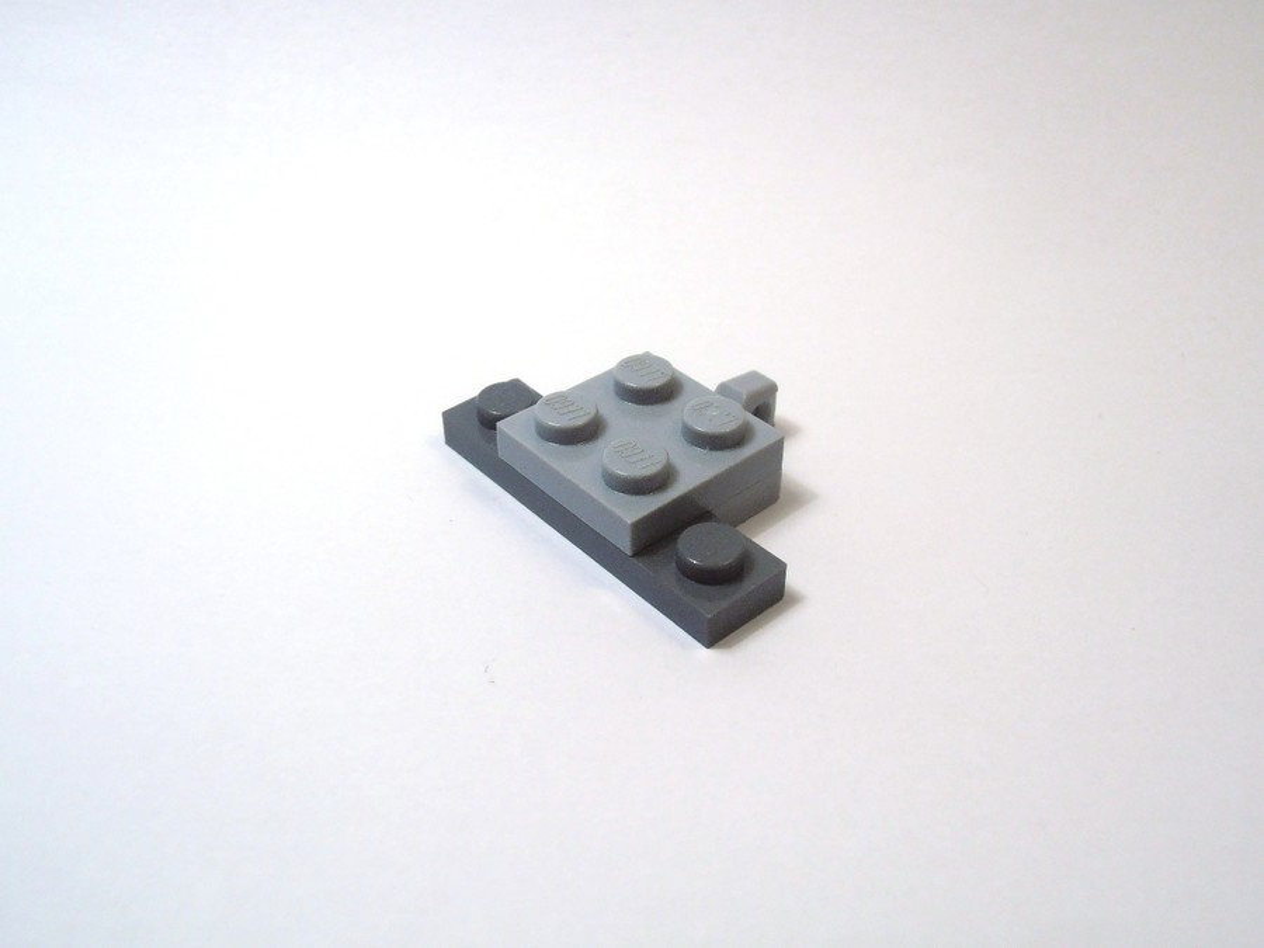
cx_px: 632
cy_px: 474
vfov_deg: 38.7
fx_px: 1351
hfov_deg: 50.1
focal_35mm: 37
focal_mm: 6.61
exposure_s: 1/320
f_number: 3.9
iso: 80
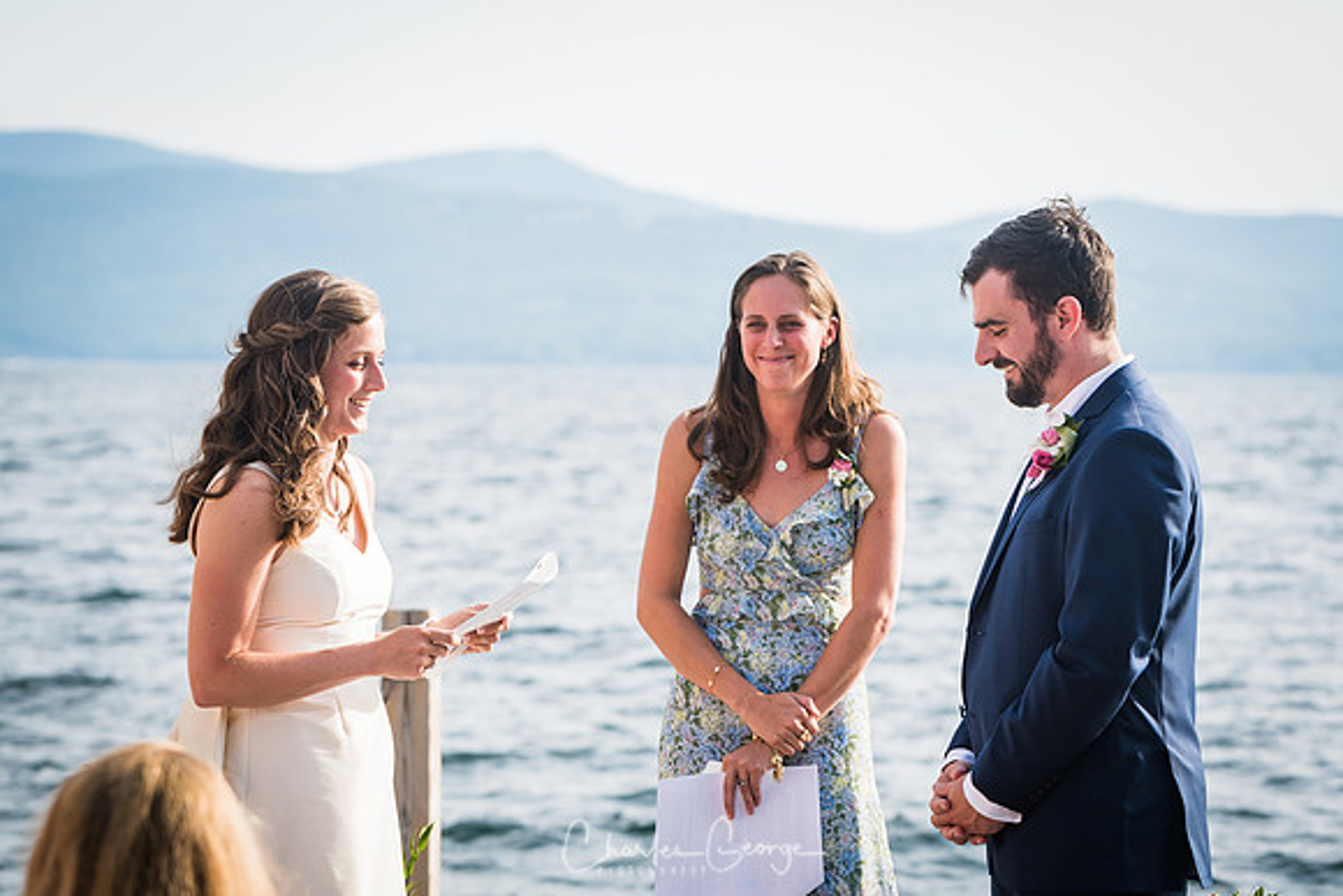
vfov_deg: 10.2
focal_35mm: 135
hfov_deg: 15.2
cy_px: 448
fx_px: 5037
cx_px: 672
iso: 200
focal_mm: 90
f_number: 4
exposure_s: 1/800
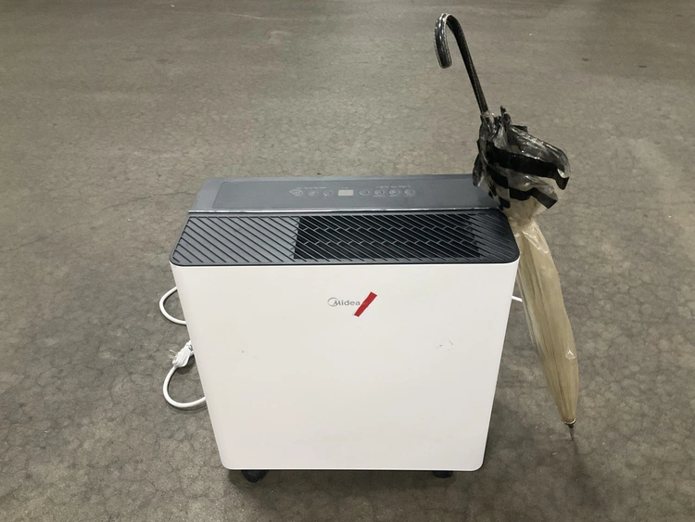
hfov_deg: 61.6
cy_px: 261
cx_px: 348
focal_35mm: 29
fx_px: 582
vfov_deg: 48.3
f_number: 1.8
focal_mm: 3
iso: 250
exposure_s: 1/60
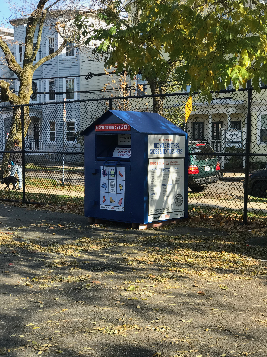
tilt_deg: -2.3
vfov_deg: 33.8
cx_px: 134
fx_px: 586
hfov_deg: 25.7
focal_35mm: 57
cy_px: 178
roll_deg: -0.1
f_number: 2.8
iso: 20
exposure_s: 1/282
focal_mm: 6.6
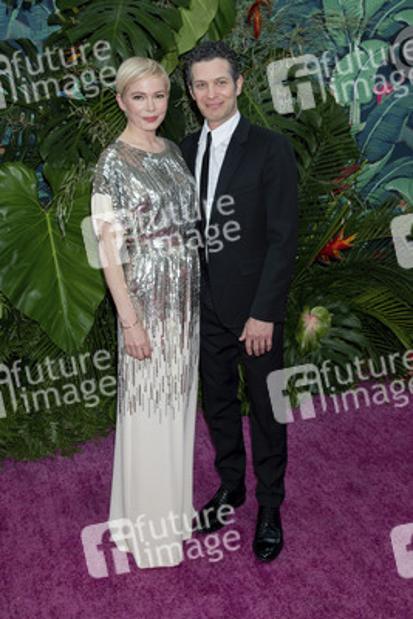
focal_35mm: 30
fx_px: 516
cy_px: 310
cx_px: 206
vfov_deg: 61.9
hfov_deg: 43.6
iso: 400
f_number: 6.3
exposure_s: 1/200
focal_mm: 30
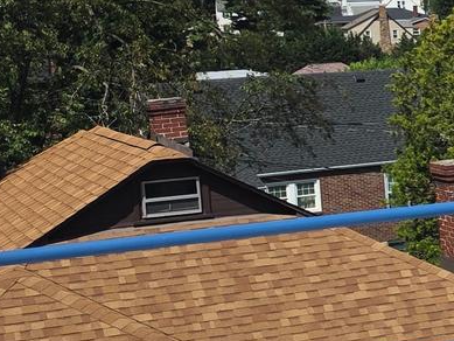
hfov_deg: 13.0
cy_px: 128
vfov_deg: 12.2
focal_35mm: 121
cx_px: 1033
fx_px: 1587
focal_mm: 6.5
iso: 32
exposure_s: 1/7939
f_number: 1.4
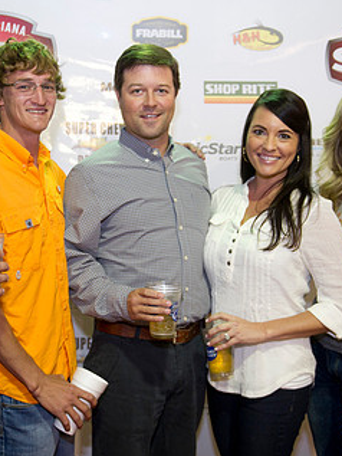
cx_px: 145
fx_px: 671
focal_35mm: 51
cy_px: 220
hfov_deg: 28.5
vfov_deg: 37.5
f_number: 2.8
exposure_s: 1/60
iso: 1250
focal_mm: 29
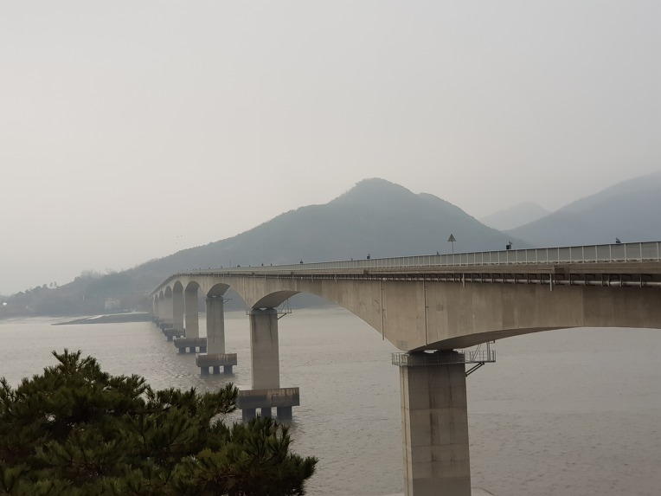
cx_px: 330
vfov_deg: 28.0
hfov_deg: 36.8
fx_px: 993
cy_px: 248
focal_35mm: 52
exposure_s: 1/35
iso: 25
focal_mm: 6
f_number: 2.4
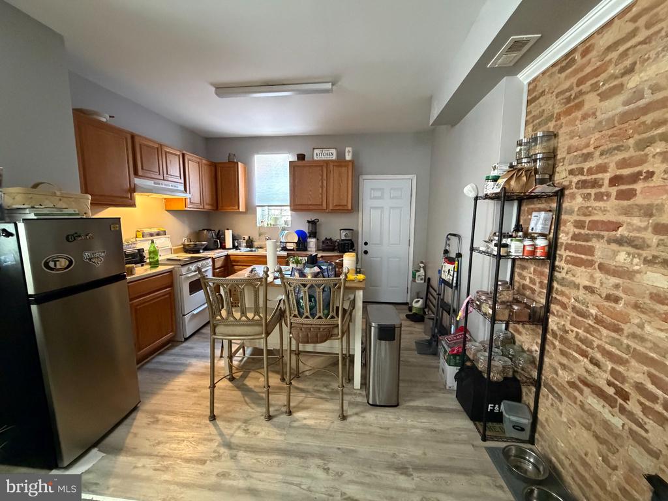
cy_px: 250
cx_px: 334
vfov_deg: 85.7
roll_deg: +0.1
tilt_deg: -7.6
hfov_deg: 102.1
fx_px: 270
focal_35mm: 14
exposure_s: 1/60
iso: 1000
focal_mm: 2.22
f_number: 2.2
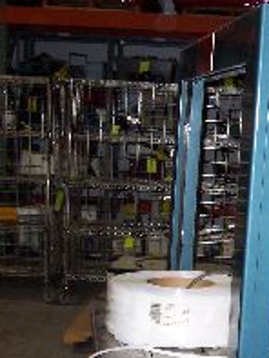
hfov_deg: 19.2
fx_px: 776
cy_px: 283
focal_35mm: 75
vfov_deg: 25.5
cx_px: 260
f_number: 2.8
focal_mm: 5.6
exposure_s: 1/60
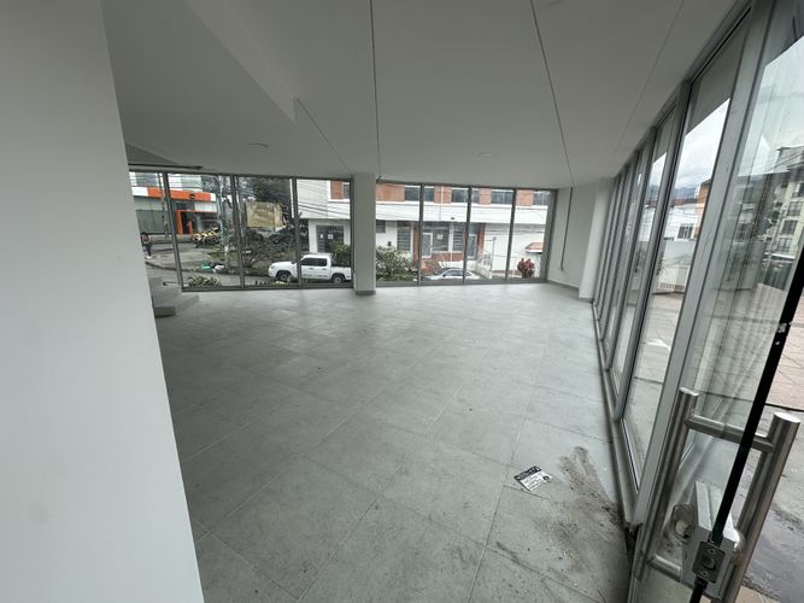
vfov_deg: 85.7
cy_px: 302
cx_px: 402
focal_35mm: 14
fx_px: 325
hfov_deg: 102.1
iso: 40
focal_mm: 2.22
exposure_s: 1/651
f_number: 2.2
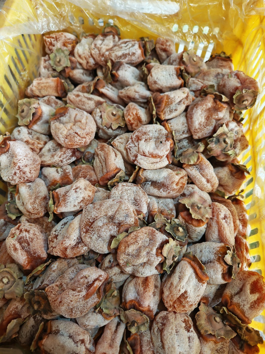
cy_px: 177
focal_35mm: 24
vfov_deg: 71.6
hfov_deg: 56.8
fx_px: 245
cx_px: 132
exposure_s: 1/25
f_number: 1.9
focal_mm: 6.67
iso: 500
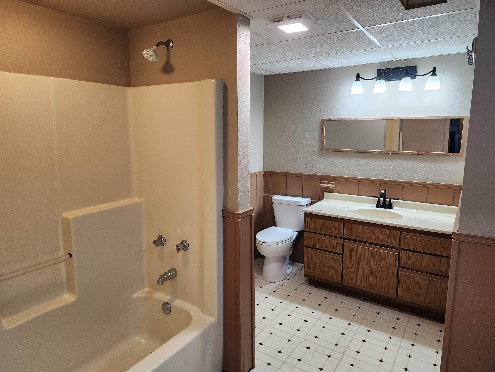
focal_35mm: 23
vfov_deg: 58.9
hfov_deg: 73.9
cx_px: 248
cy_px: 186
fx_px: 329
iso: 200
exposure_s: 1/120
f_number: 1.8
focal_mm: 6.4
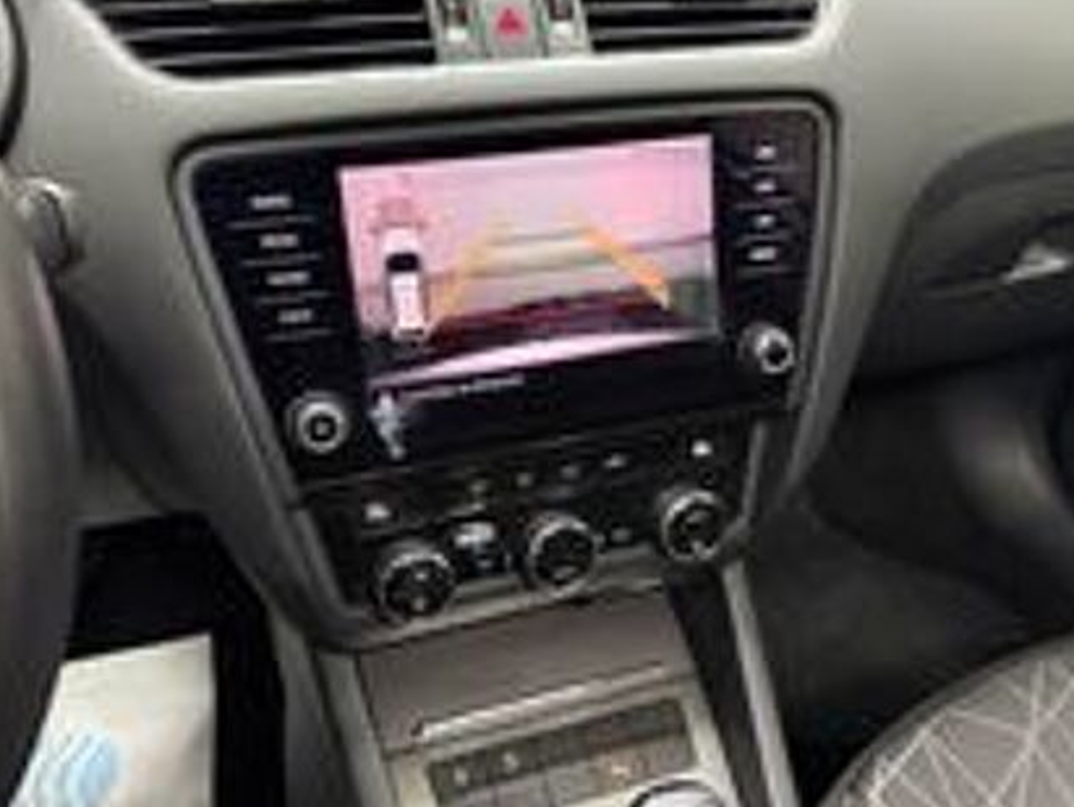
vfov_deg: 49.8
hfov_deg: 63.3
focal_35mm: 28
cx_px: 486
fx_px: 869
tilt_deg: -36.0
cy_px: 379
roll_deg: -3.5
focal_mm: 6.76
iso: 800
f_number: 1.78
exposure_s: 1/43
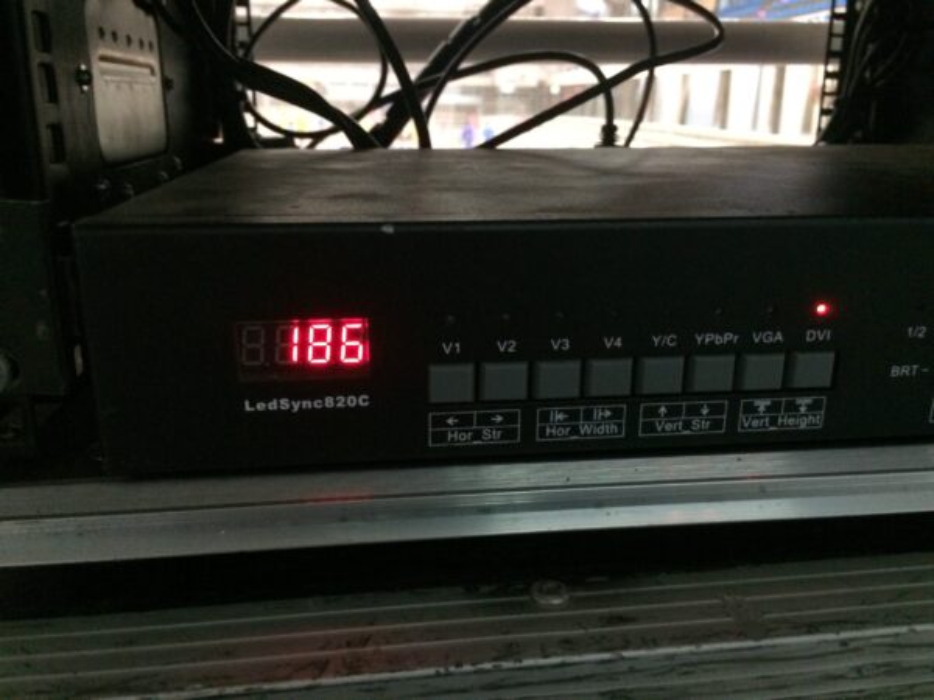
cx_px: 467
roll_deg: -1.9
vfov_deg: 48.2
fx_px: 782
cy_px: 350
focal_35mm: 29
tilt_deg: -16.9
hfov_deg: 61.7
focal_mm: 4.15
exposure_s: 1/17
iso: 500
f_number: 2.2
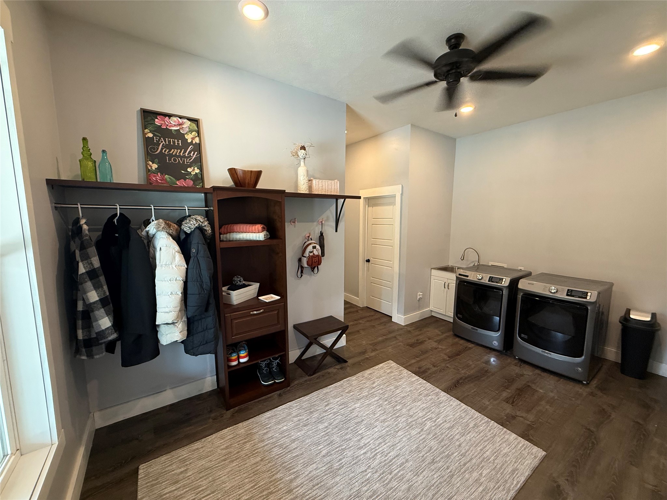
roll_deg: -0.4
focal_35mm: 14
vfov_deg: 85.7
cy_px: 250
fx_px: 270
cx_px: 334
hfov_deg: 102.1
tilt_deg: -6.4
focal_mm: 2.22
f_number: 2.2
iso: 250
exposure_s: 1/60
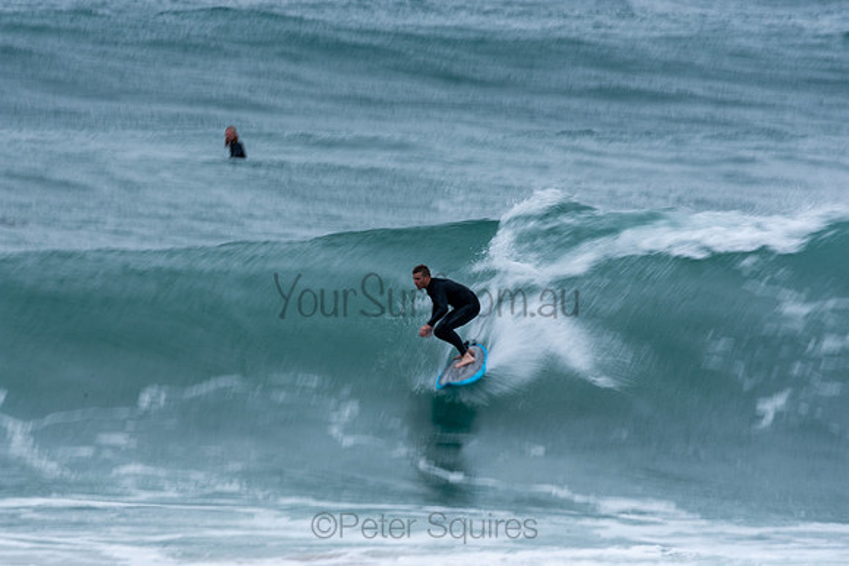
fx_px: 17691
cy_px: 283
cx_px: 424
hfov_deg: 2.7
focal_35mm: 750
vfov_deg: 1.8
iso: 100
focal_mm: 500
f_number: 22
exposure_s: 1/20
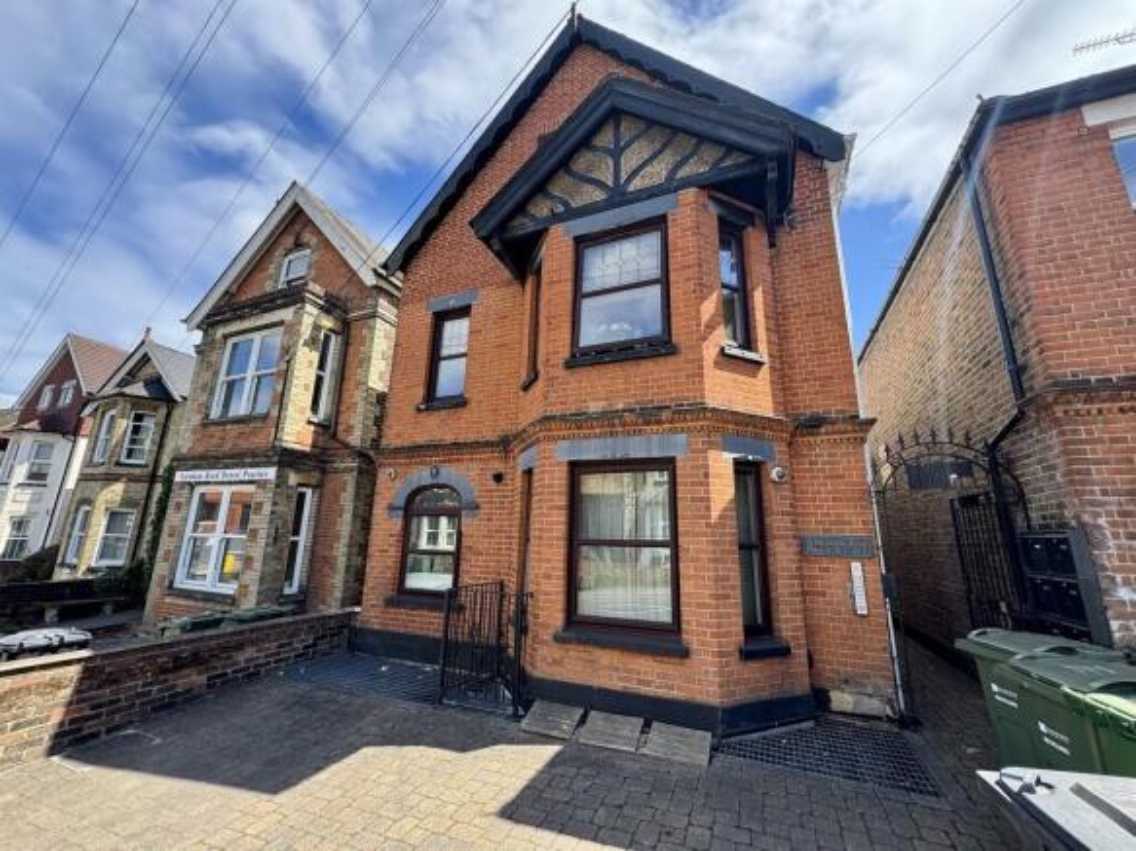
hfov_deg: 102.1
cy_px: 426
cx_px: 568
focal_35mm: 14
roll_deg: -1.7
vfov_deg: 85.7
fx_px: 459
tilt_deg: +12.1
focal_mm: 2.22
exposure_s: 1/425
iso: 40
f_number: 2.2
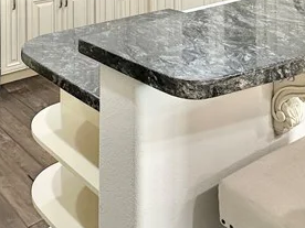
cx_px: 95
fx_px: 458
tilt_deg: +1.0
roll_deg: +0.3
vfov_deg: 23.2
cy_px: -105
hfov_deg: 36.3
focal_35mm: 52
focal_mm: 2.22
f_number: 2.2
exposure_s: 1/60
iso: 160
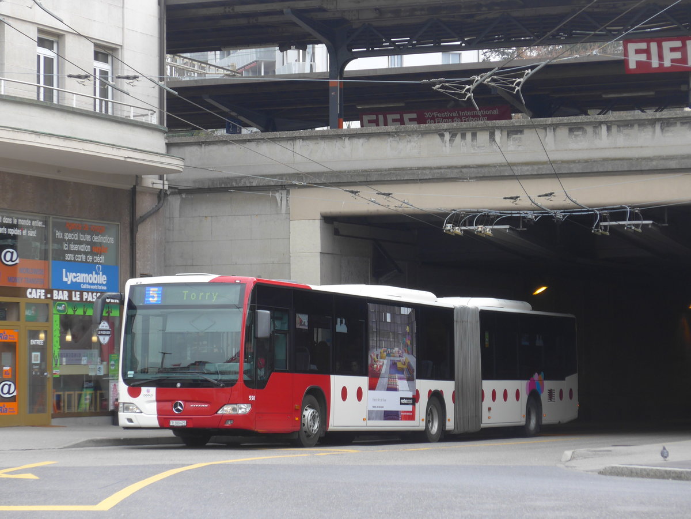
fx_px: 2336
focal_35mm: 117
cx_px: 346
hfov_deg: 16.8
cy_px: 260
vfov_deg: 12.7
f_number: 5
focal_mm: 22.9
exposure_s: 1/80
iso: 100
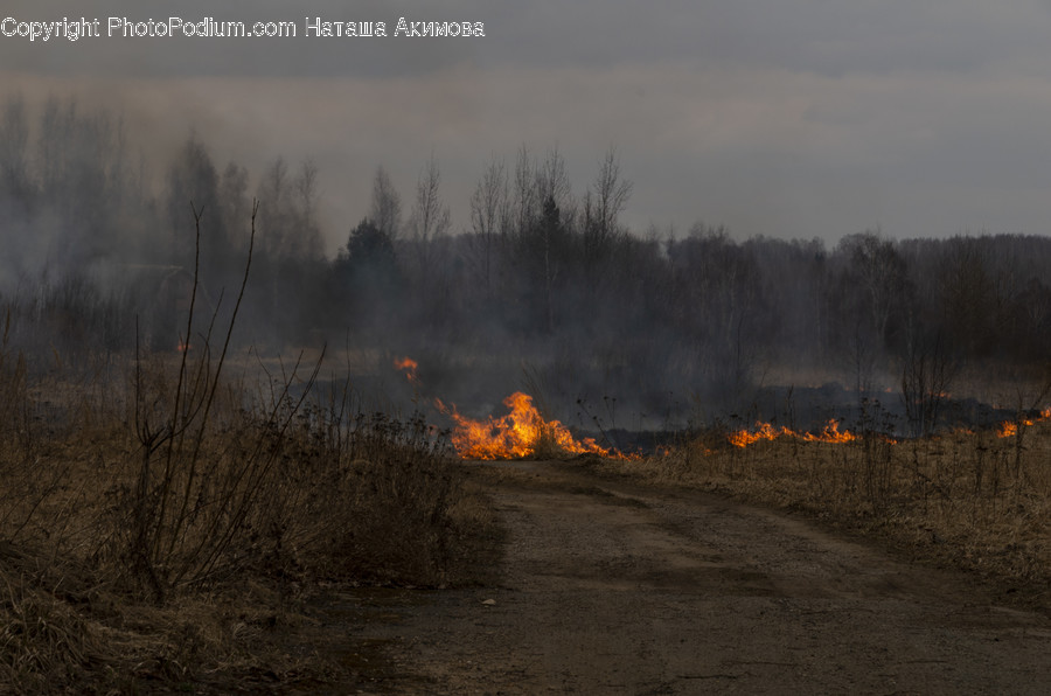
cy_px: 348
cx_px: 526
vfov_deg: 10.3
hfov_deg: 15.6
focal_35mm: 132
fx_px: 3845
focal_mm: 88
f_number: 13
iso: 200
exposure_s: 1/125
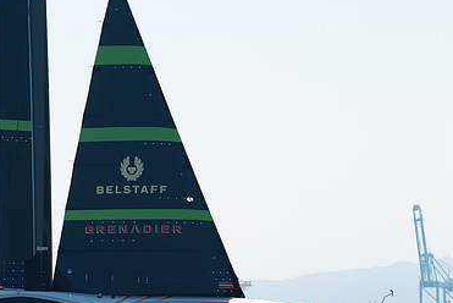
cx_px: 106
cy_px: 201
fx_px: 4017
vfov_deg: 4.3
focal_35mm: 319
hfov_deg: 6.4
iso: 100
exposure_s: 1/1600
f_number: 3.5
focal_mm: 197
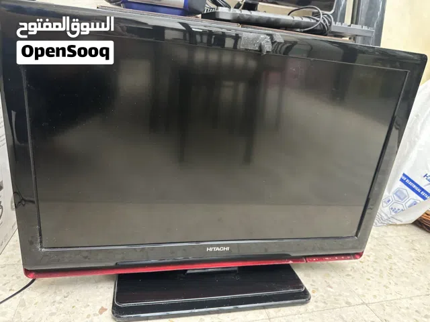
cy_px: 161
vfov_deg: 56.8
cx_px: 215
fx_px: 298
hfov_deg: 71.6
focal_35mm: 24
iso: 1000
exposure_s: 1/33
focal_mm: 6.86
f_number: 1.78
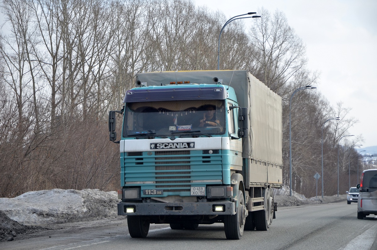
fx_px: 1097
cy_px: 125
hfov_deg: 19.5
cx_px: 188
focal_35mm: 105
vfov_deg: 13.0
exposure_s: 1/1250
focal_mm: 70
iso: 400
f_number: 4.5
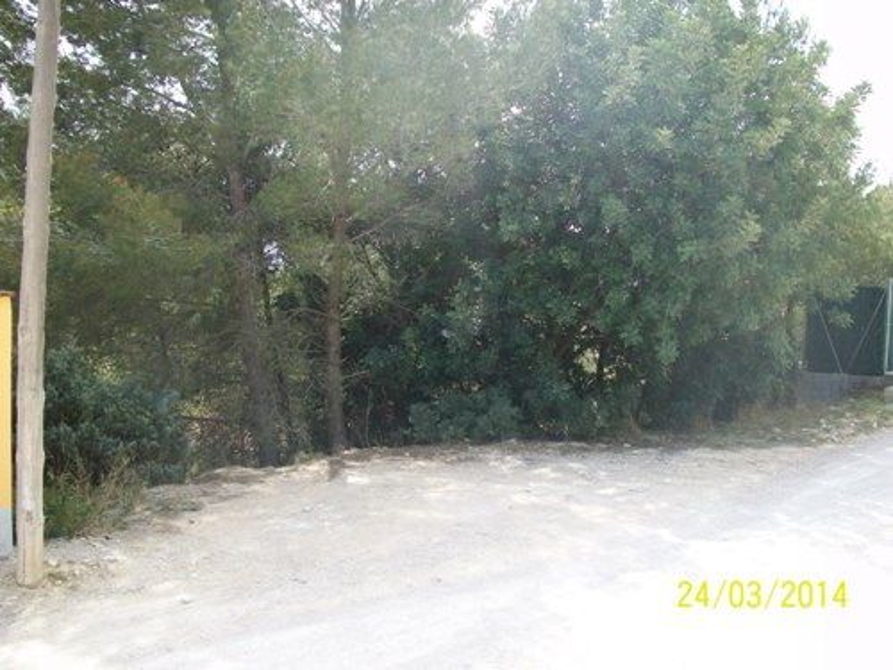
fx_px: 877
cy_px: 335
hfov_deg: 54.0
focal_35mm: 34
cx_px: 446
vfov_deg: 41.8
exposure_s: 1/320
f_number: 2.8
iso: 80
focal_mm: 5.7
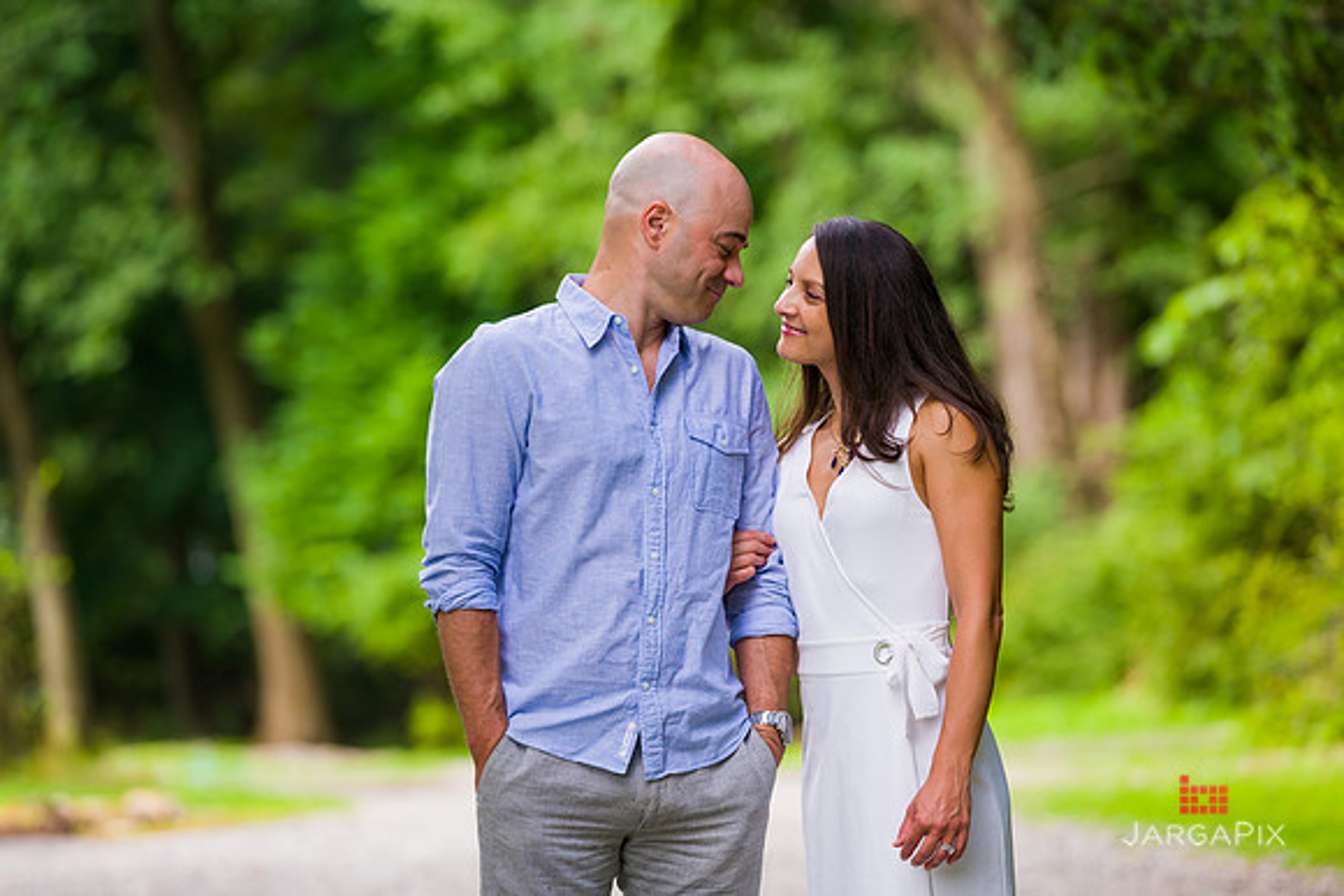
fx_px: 6908
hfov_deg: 11.1
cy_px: 448
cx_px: 672
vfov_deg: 7.4
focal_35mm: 185
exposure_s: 1/400
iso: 200
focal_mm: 185
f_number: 4
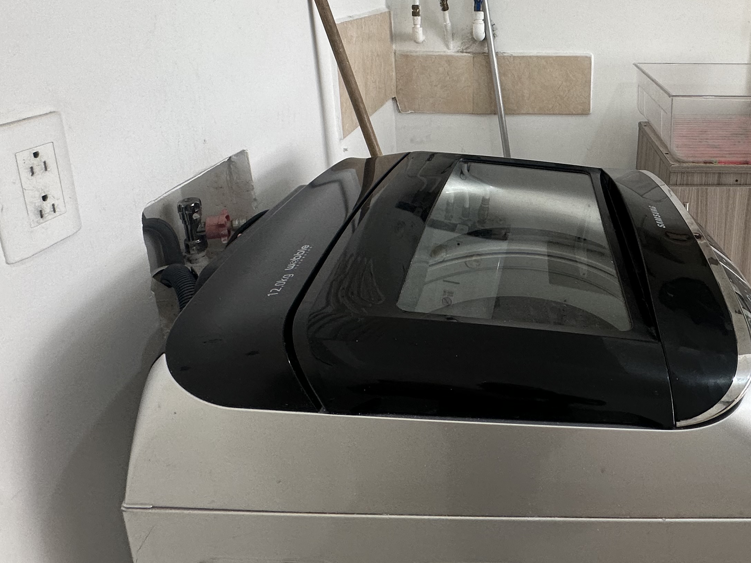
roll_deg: -1.1
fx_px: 564
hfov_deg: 64.6
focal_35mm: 26
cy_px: 122
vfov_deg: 50.2
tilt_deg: -14.1
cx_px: 531
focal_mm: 2.22
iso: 125
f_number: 2.2
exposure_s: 1/120
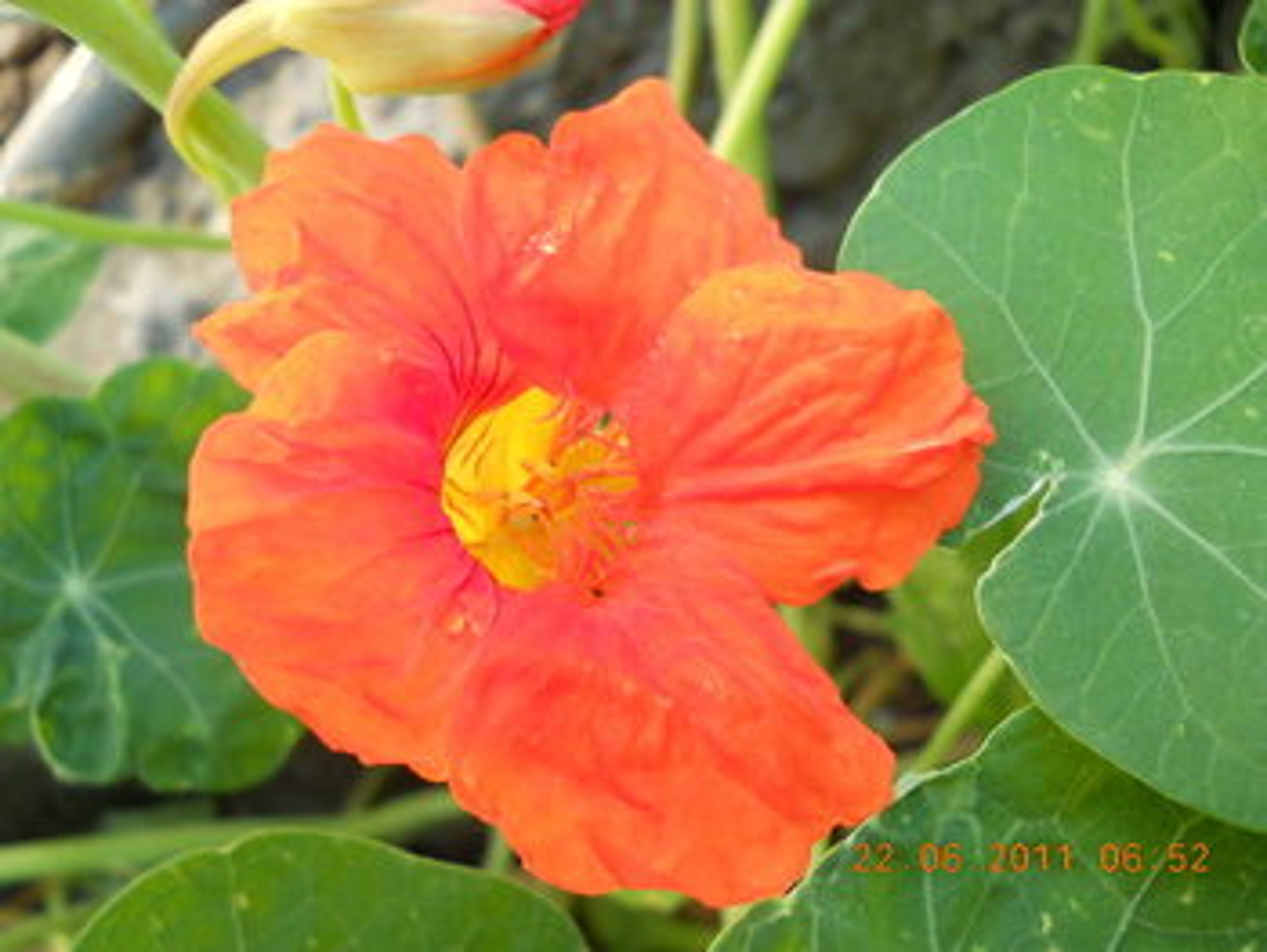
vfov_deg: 35.2
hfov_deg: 45.7
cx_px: 634
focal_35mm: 41
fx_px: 1502
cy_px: 476
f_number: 3.1
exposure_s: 1/30
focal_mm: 6.72
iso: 125
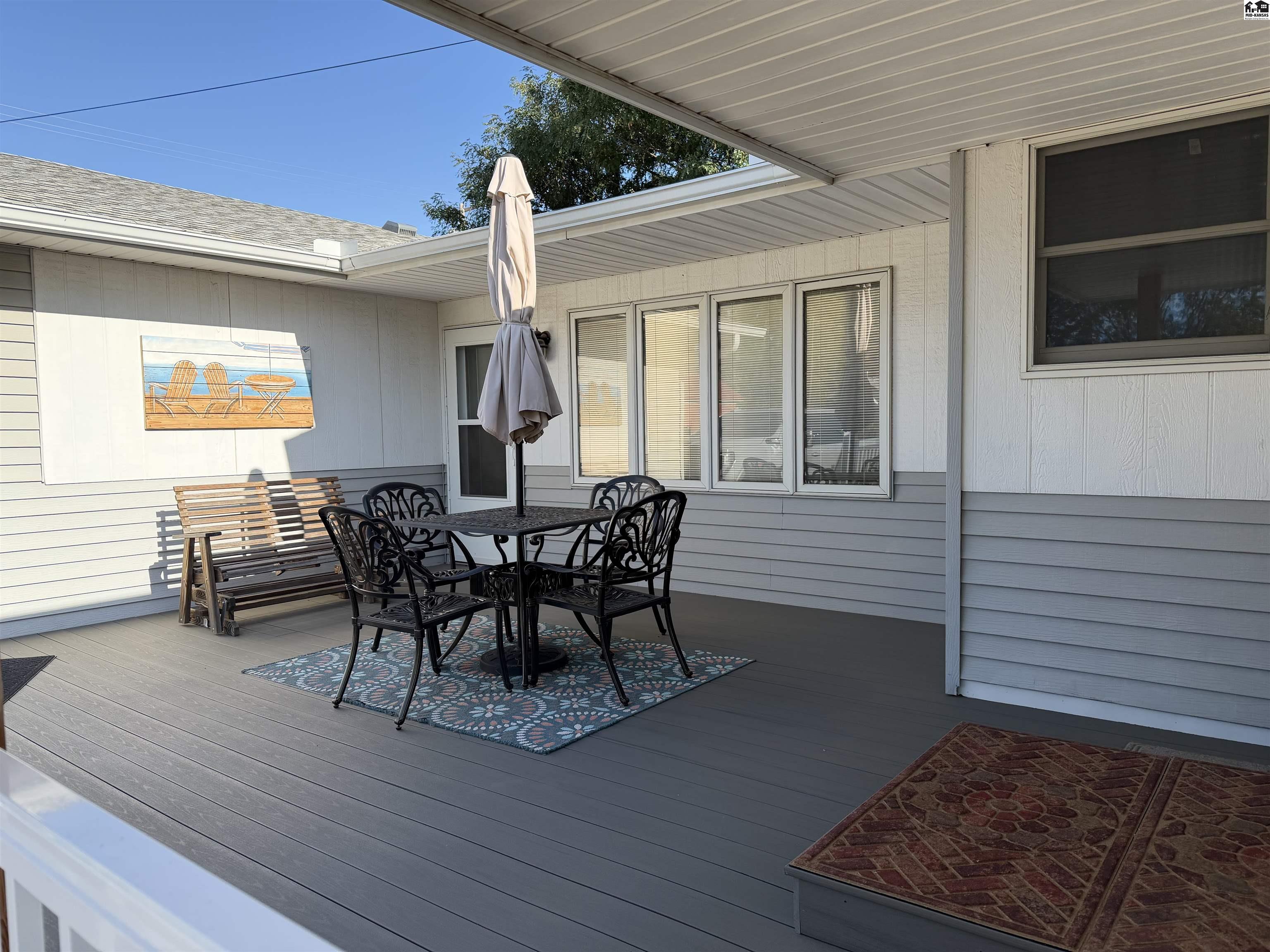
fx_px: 881
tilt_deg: -4.1
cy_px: 476
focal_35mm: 24
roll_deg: +2.0
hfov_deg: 71.6
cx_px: 635
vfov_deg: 56.8
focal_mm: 6.76
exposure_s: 1/2169
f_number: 1.78
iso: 100
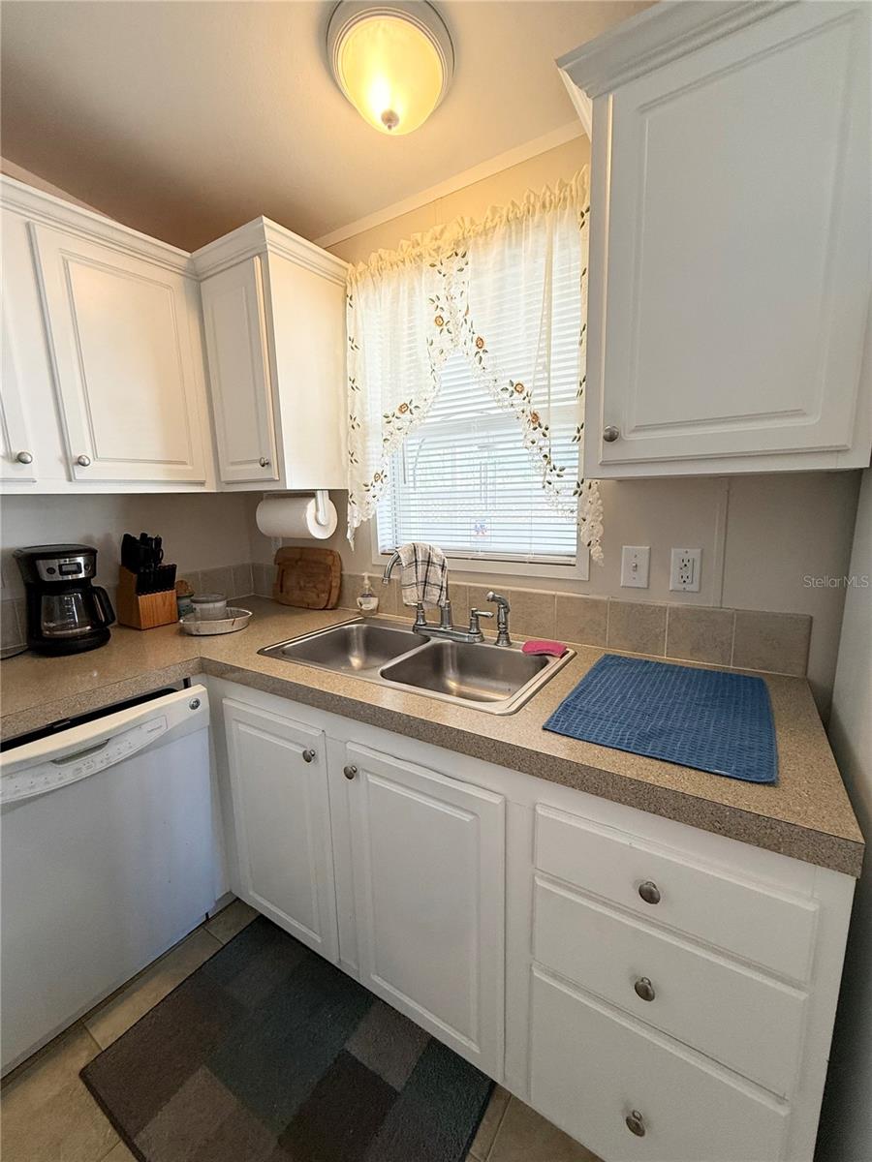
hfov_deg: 85.7
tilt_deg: -9.4
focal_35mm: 14
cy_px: 581
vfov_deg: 102.1
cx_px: 436
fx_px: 470
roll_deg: +1.2
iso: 160
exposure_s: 1/120
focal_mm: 2.22
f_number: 2.2
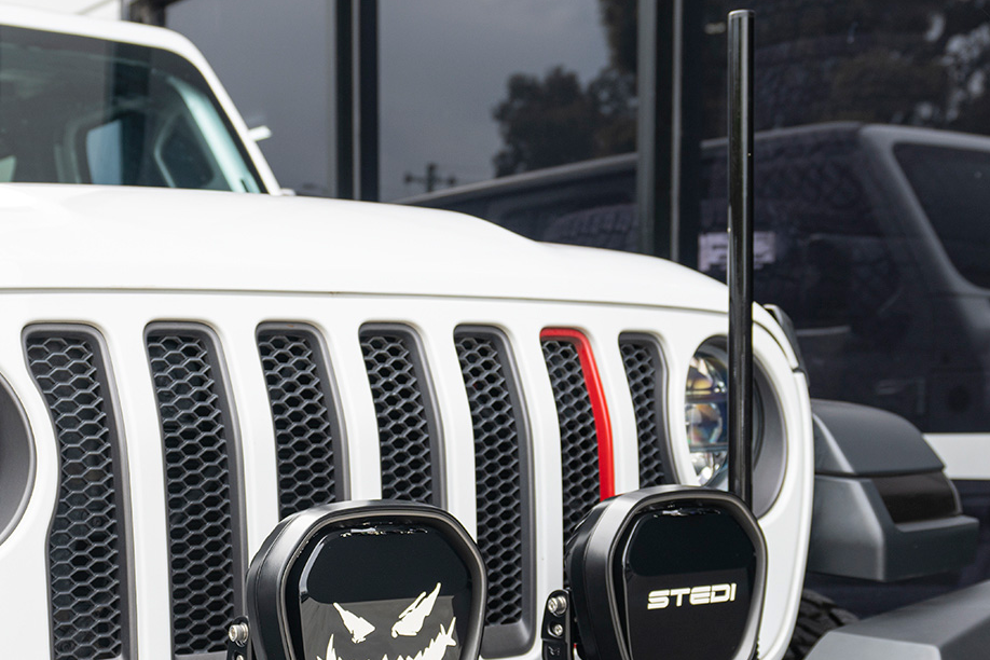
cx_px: 125
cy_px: 610
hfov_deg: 36.8
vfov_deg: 25.5
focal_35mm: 51
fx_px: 1402
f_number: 4
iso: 125
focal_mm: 26
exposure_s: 1/60
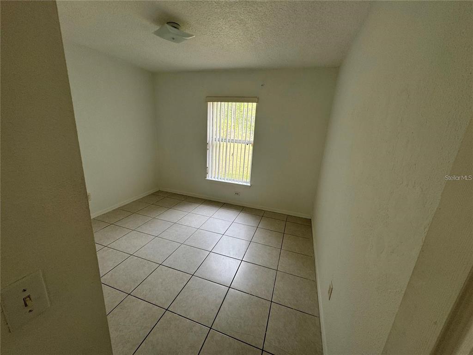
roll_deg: -2.7
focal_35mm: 14
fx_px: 191
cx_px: 236
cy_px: 178
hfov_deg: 102.1
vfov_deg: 85.7
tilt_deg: -16.6
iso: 64
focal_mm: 2.22
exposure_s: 1/99
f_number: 2.2
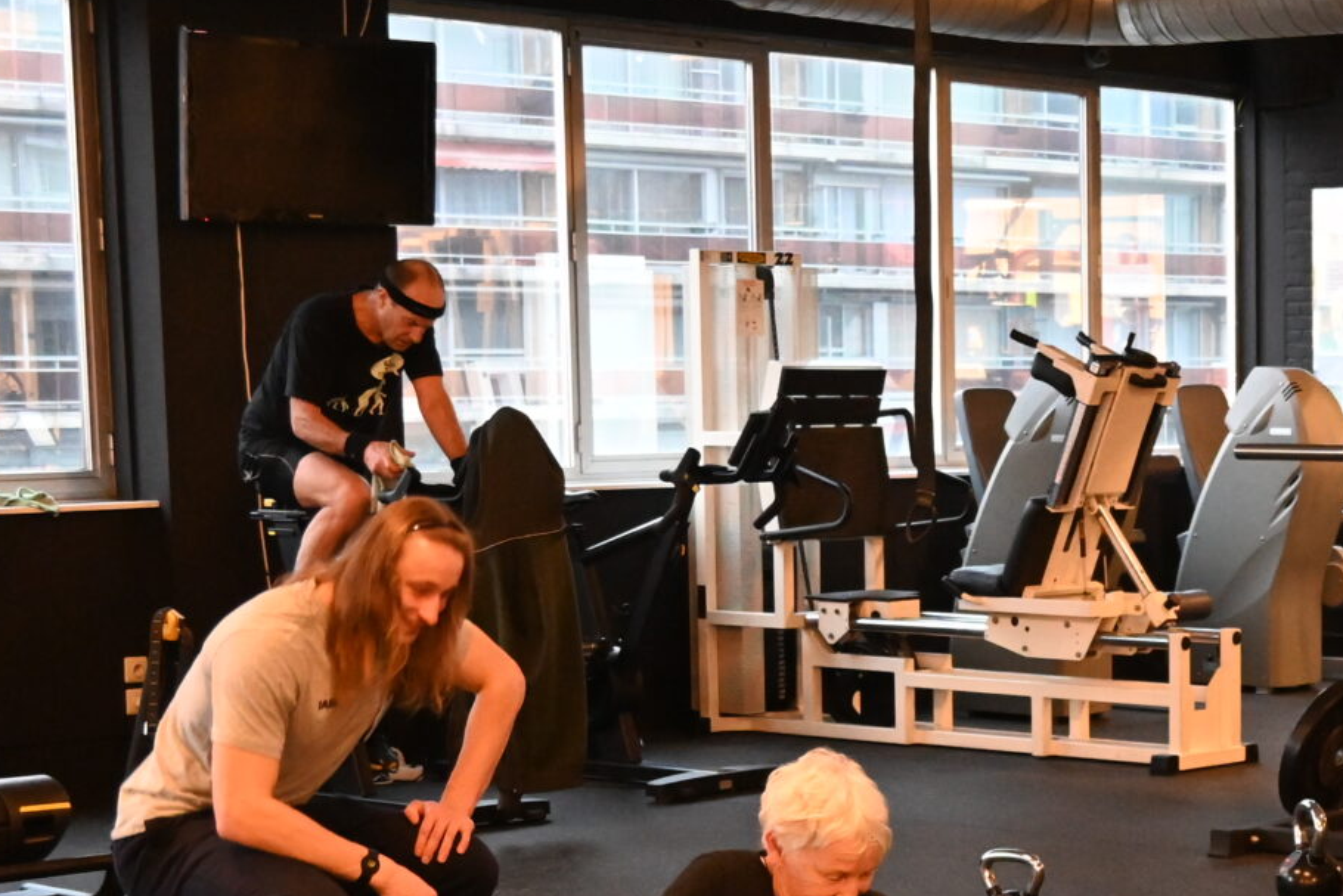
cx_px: 1303
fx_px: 3384
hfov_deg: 21.7
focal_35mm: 91
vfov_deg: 14.9
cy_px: 850
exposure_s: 1/80
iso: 3200
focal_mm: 21.5
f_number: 3.5
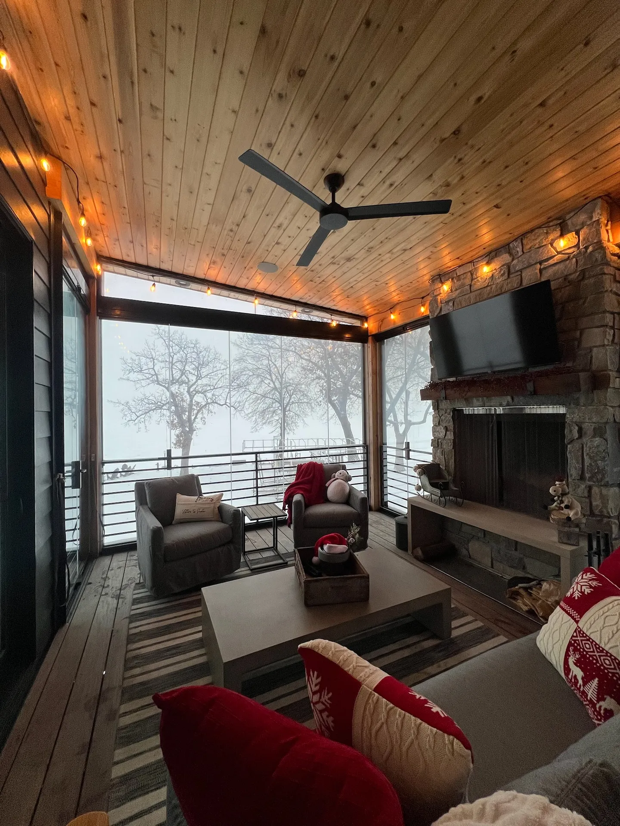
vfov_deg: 106.2
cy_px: 413
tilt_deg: +0.1
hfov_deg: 89.9
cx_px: 310
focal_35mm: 13
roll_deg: +1.0
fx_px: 310
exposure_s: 1/120
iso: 160
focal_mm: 1.57
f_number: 1.8
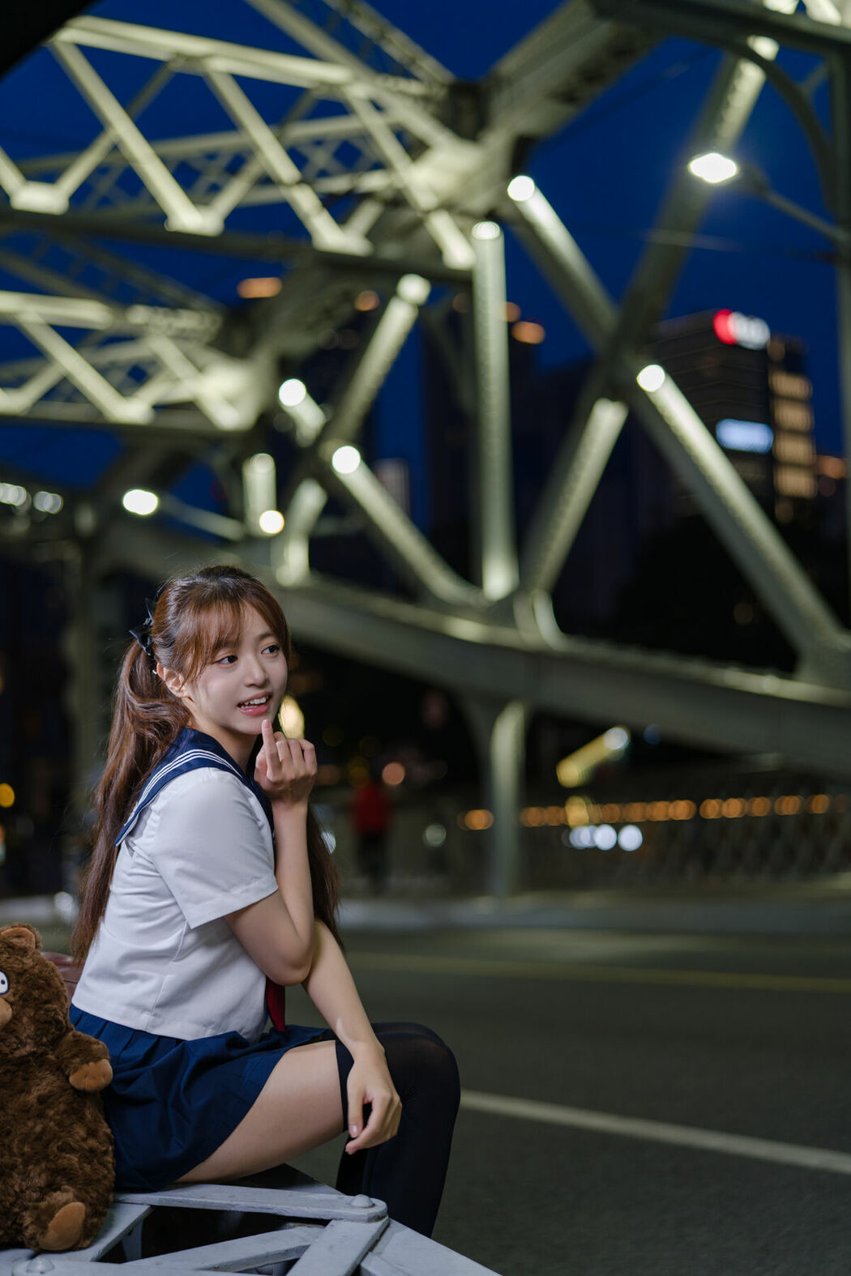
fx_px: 1773
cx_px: 426
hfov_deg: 27.0
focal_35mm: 50
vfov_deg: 39.6
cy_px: 638
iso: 200
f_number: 1.6
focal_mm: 50
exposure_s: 1/125
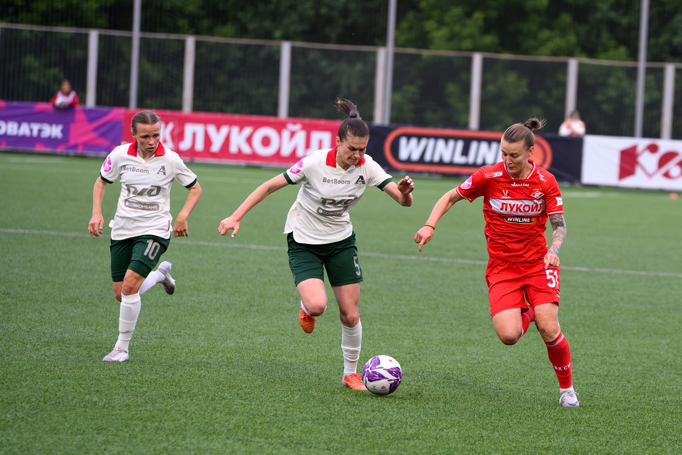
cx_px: 511
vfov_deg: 4.6
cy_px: 228
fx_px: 5678
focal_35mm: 300
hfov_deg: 6.9
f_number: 4
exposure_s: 1/2000
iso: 2500
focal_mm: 200
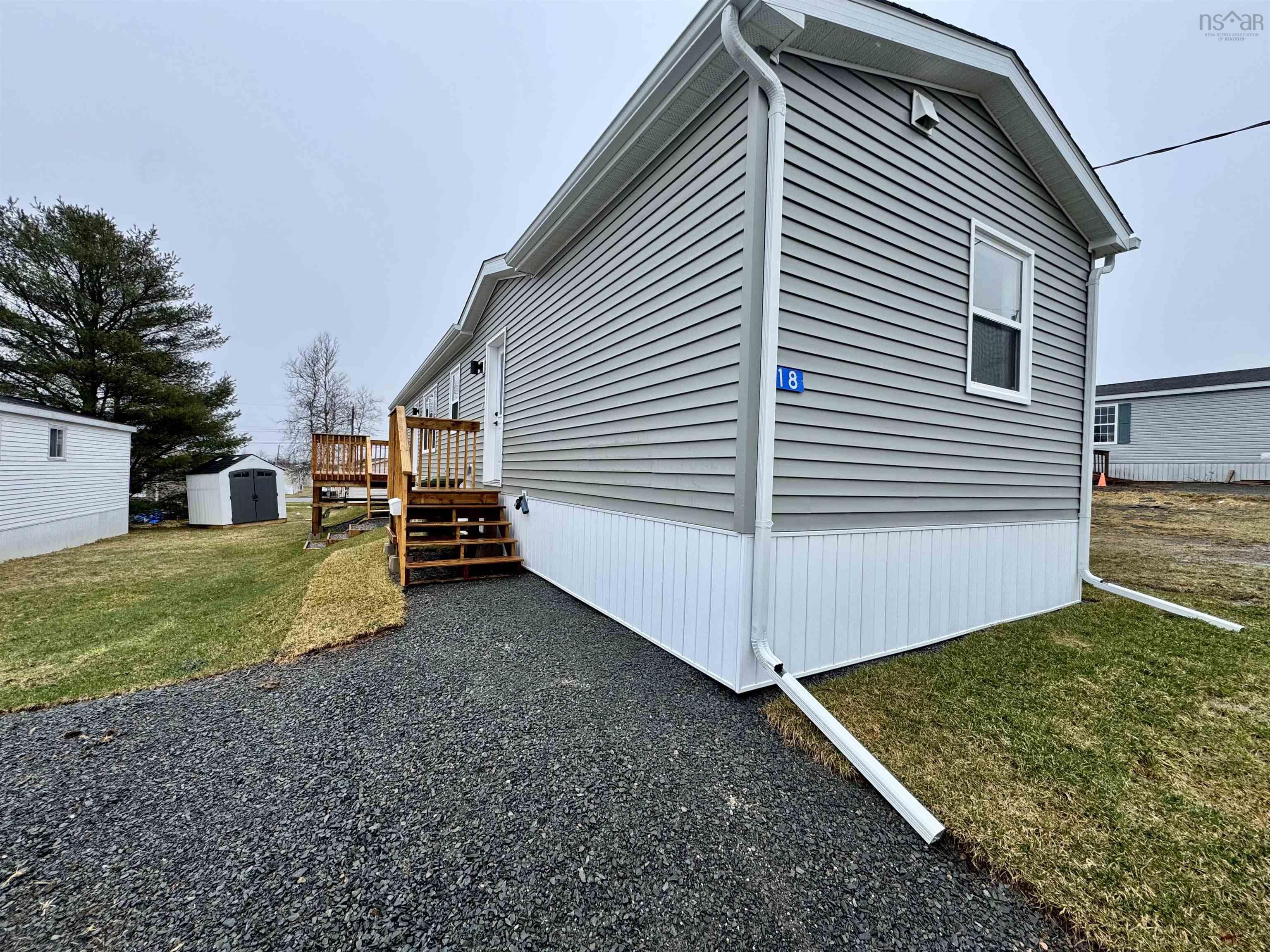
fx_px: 514
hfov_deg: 102.1
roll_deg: -1.5
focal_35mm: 14
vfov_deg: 85.7
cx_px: 635
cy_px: 476
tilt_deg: -0.1
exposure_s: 1/556
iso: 40
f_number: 2.2
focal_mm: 2.22
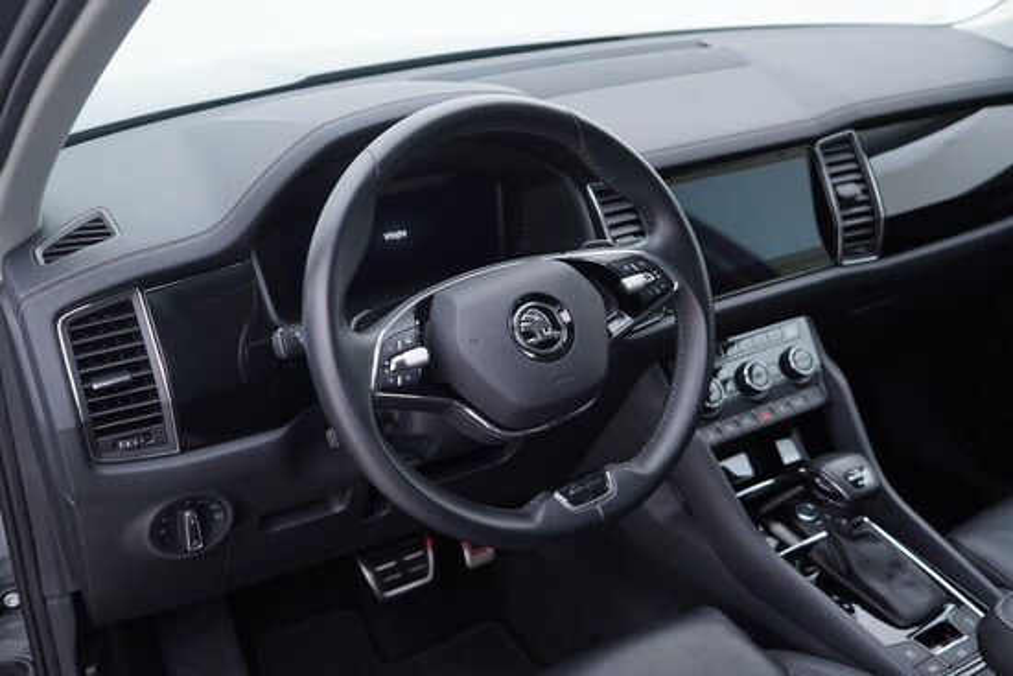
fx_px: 1013
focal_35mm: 36
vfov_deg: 36.9
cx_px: 506
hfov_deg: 53.1
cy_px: 338
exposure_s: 1/40
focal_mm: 24
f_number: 2.8
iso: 160
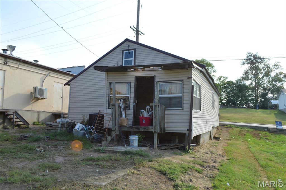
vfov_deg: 47.8
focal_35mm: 27
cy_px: 95
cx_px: 143
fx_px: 214
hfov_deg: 67.4
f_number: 7.1
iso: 100
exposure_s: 1/200
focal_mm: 18
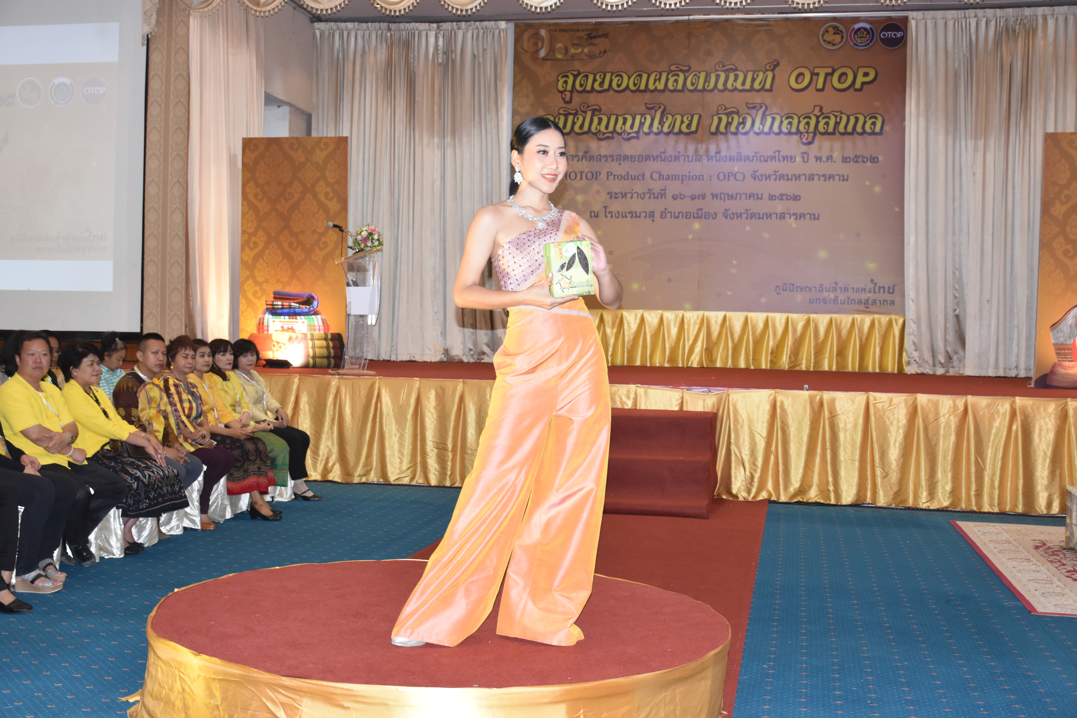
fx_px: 1346
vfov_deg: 29.9
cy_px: 359
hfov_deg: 43.6
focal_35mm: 45
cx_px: 538
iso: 900
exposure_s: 1/60
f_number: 4
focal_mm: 30
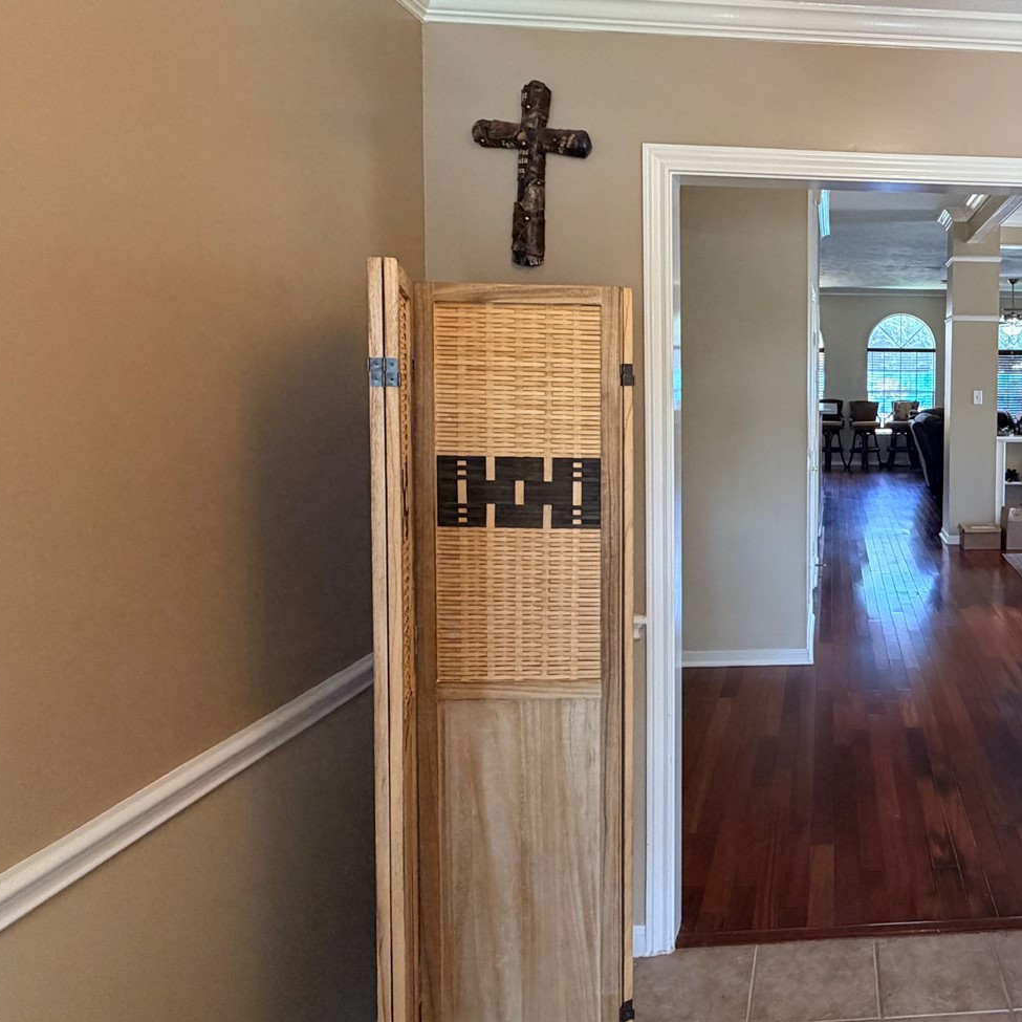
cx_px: 923
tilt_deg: -2.3
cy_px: 419
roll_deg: -0.2
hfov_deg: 53.2
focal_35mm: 26
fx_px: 868
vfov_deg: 60.5
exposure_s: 1/120
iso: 250
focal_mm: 2.22
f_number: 2.2
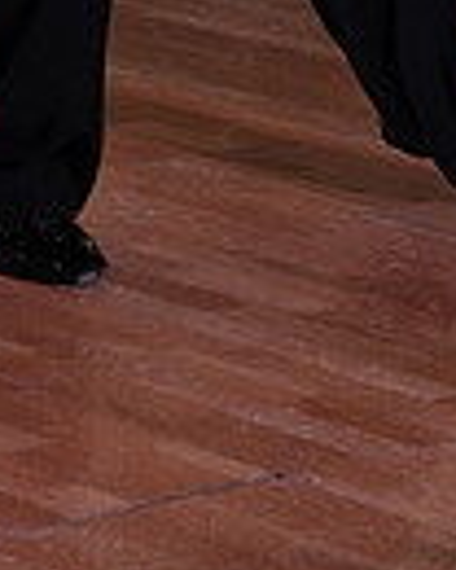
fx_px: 3458
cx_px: 651
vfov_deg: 8.9
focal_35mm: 205
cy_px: -561
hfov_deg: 7.4
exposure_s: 1/320
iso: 5000
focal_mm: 49
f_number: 7.1
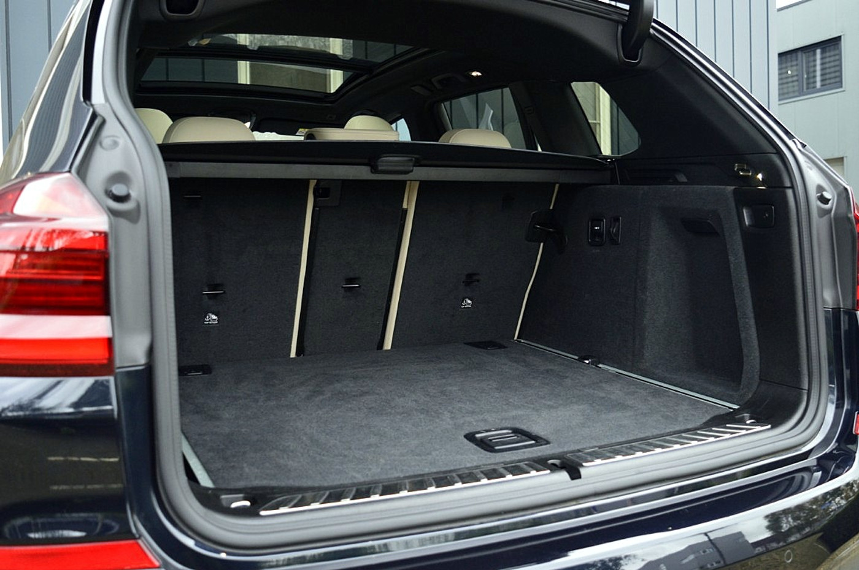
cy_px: 285
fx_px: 786
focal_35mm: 33
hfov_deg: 57.3
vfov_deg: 39.9
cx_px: 430
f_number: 3.8
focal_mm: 22
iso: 800
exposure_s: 1/50
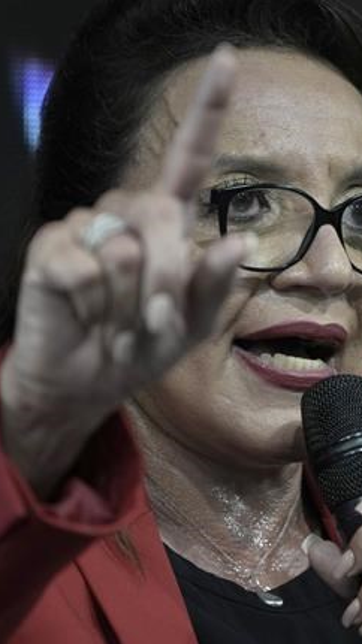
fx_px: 8749
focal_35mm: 512
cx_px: 338
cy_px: 322
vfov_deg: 4.2
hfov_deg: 2.4
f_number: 5.6
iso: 1250
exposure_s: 1/250
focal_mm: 324
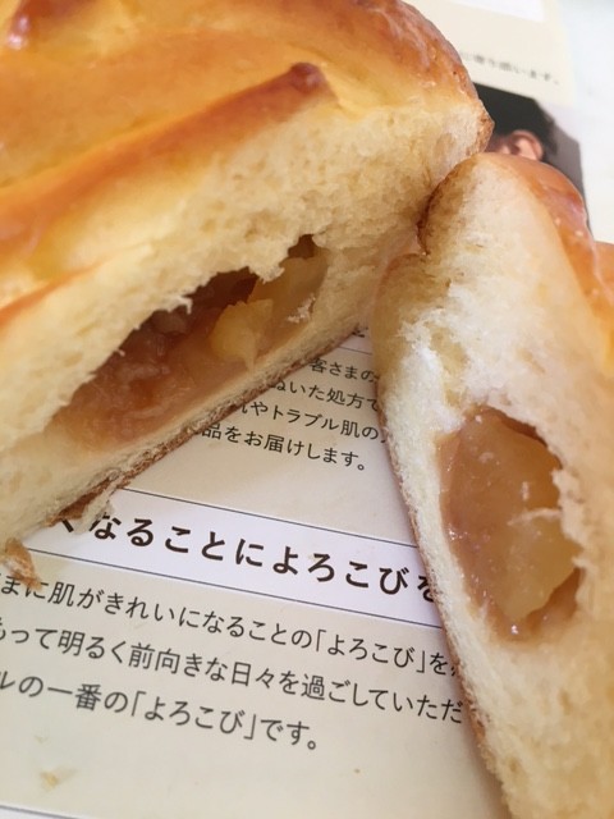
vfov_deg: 61.7
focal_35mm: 29
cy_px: 410
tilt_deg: -54.8
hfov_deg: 48.2
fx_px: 686
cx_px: 307
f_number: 2.2
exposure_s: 1/30
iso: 64
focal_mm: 4.15
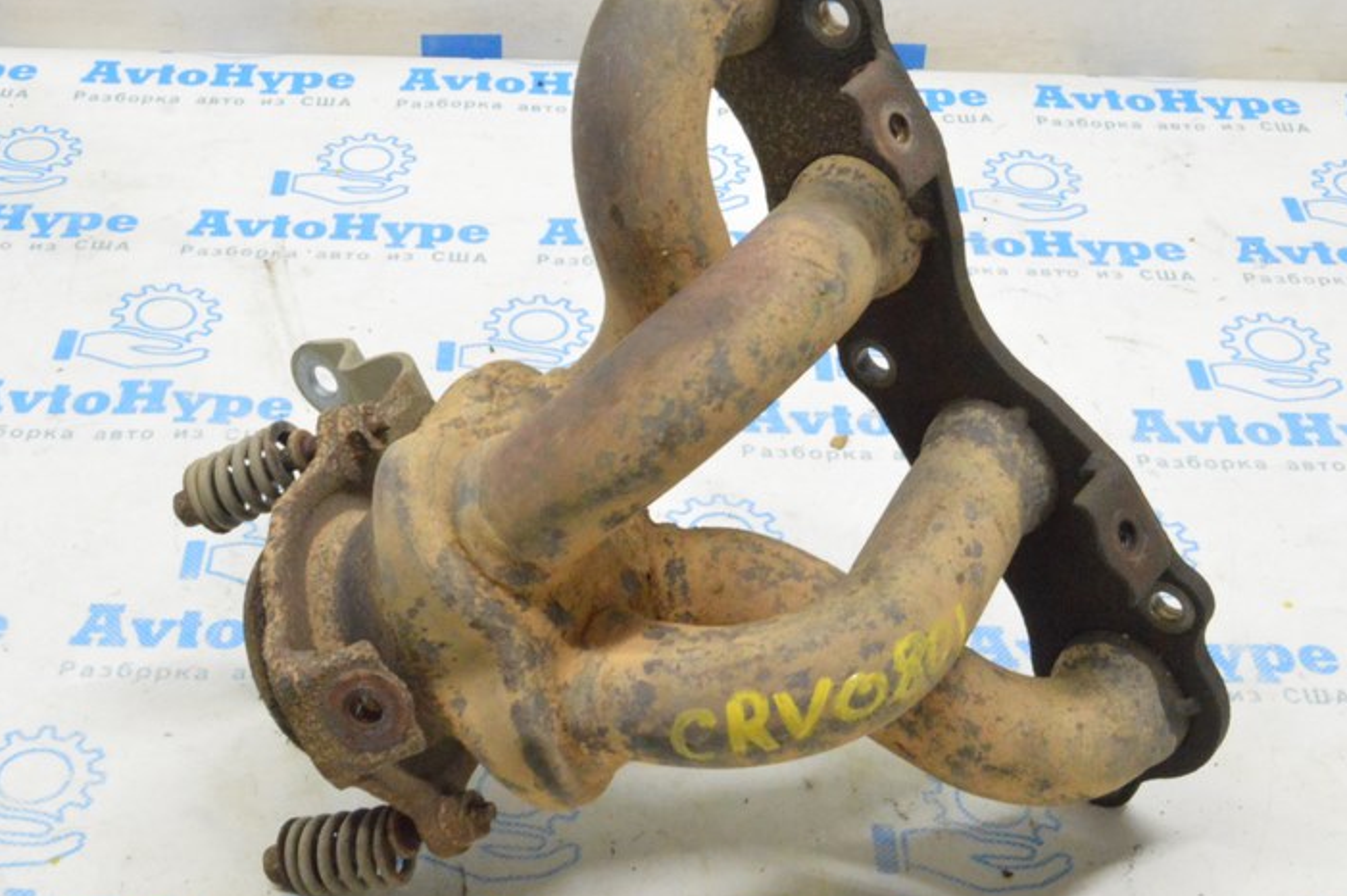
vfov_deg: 23.7
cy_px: 345
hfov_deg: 35.1
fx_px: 2131
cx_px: 613
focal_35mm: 57
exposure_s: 1/15
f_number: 20
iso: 6400
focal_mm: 26
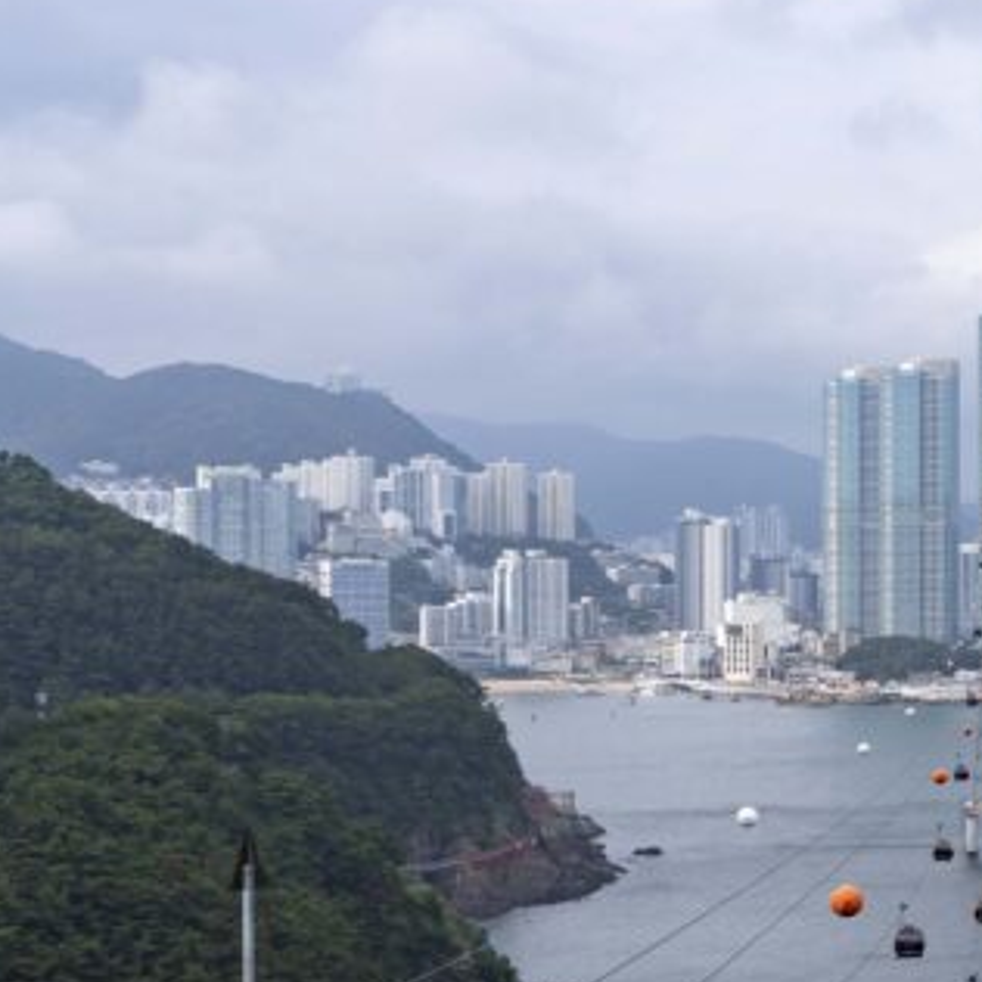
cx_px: 1377
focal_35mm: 77
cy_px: 670
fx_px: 2471
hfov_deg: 20.0
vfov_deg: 22.4
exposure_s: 1/160
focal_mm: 28
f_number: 10
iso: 100
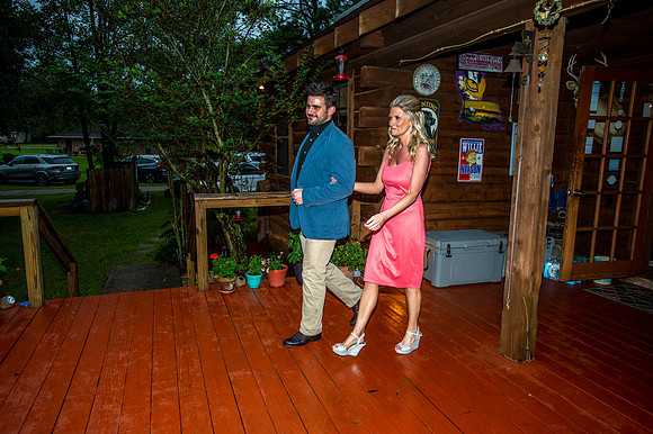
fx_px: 453
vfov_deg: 51.2
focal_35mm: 25
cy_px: 217
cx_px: 326
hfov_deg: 71.5
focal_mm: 25
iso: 800
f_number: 4
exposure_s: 1/200
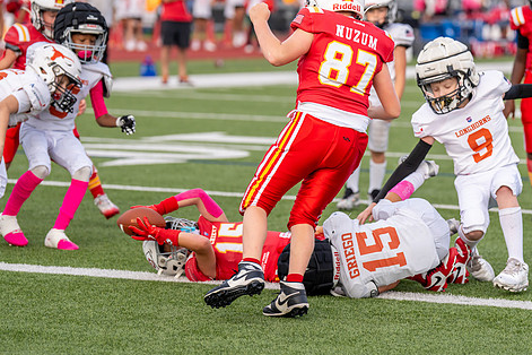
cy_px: 164
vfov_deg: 7.6
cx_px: 317
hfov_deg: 11.4
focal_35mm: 181
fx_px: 2675
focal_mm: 126
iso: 400
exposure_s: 1/2500
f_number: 2.8
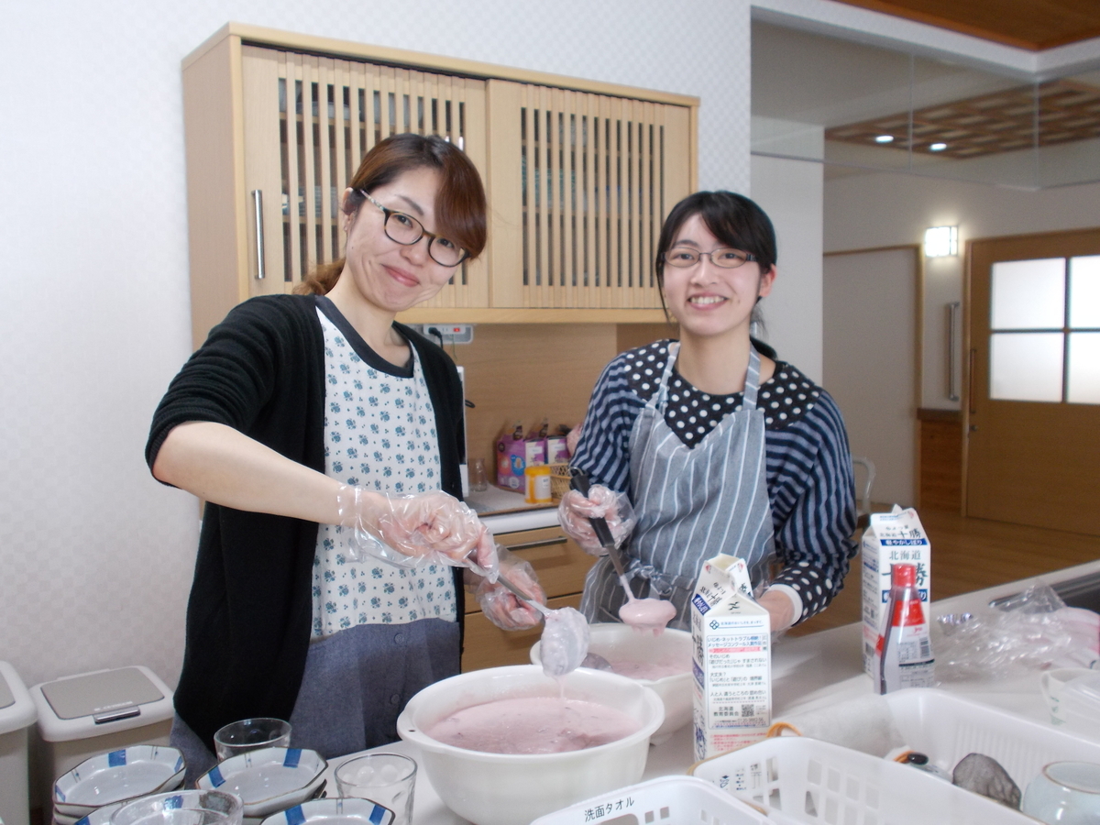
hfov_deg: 54.0
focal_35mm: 34
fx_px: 1080
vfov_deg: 41.8
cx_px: 550
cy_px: 412
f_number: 3.6
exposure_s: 1/25
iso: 180
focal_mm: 6
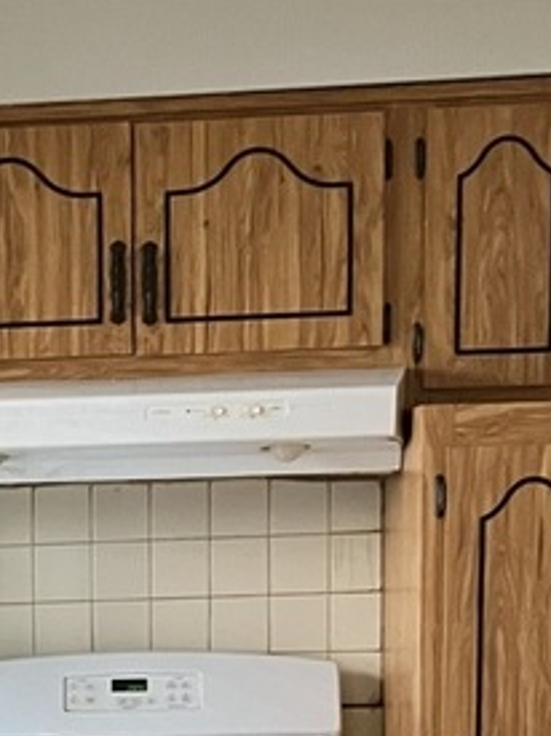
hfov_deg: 12.9
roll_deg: +1.3
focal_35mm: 110
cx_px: -201
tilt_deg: -9.2
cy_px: 913
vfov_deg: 17.0
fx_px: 2336
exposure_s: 1/40
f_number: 1.8
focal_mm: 3.99
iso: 250
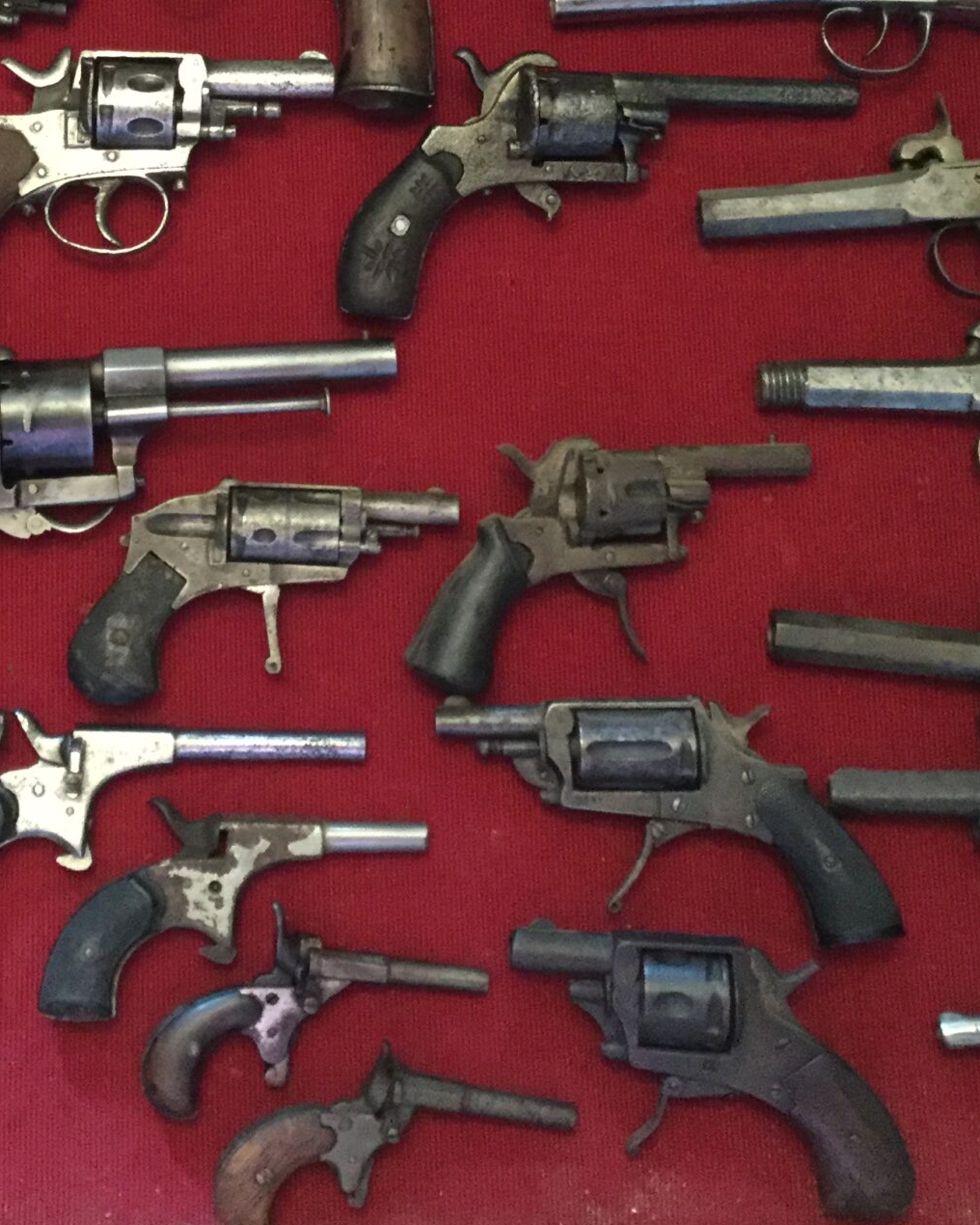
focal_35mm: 61
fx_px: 2212
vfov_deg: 30.4
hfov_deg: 24.6
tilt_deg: -83.1
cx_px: 218
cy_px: 306
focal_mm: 3.3
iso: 500
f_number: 2.4
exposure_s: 1/17
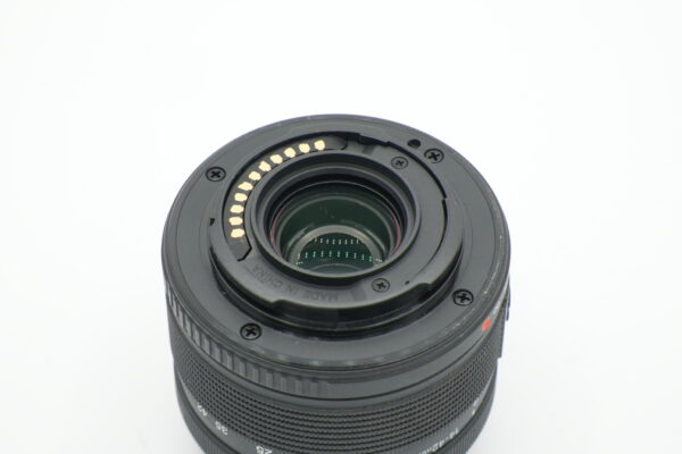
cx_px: 341
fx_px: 1989
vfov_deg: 13.0
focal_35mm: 105
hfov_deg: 19.5
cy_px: 227
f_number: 13
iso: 1000
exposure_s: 1/200
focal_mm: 70
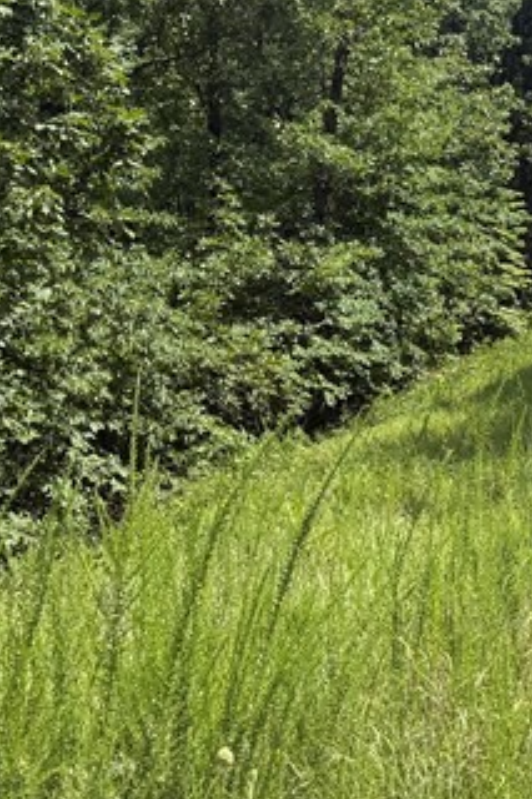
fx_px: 1775
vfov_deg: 25.1
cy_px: 210
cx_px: 227
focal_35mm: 80
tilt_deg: +0.8
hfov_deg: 17.0
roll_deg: -2.2
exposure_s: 1/3425
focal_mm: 6.76
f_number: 1.78
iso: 100
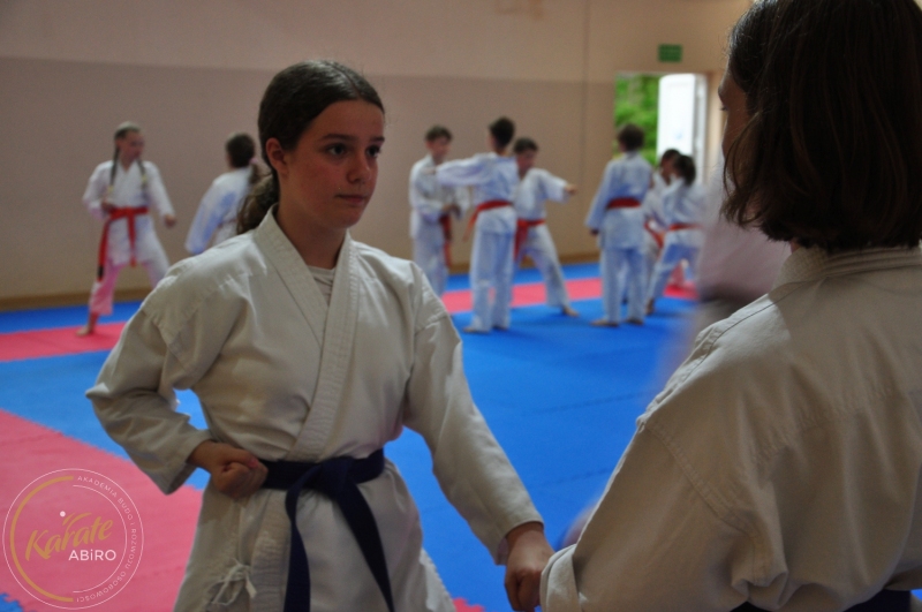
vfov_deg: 25.7
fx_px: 1343
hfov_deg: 37.9
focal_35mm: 52
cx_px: 461
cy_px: 306
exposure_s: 1/10
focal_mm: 35
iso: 500
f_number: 4.5
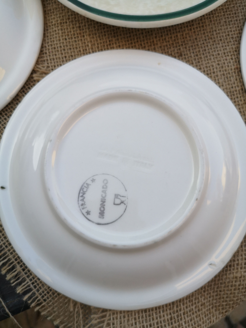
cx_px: 123
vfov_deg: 65.3
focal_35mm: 27
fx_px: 256
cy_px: 164
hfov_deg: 51.4
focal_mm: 3.95
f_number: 1.8
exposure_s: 1/440
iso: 50
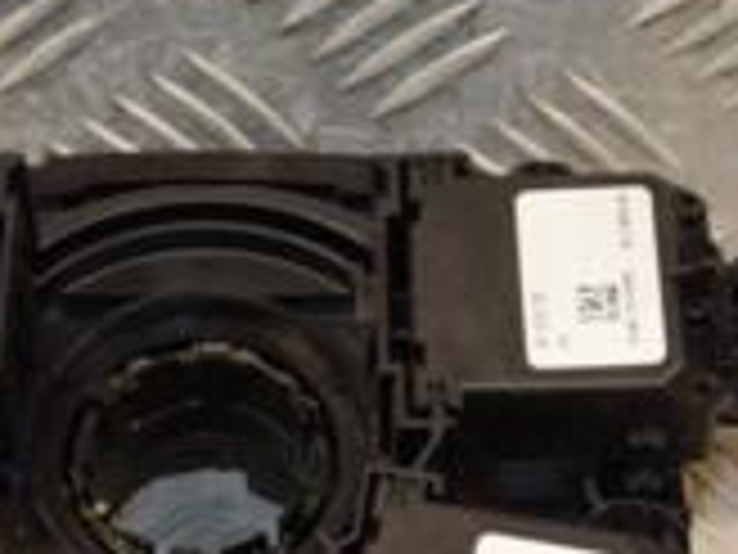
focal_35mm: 185
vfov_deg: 8.0
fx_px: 3939
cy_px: 473
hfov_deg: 10.7
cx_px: 230
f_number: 7.1
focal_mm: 35
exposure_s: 1/200
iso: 800
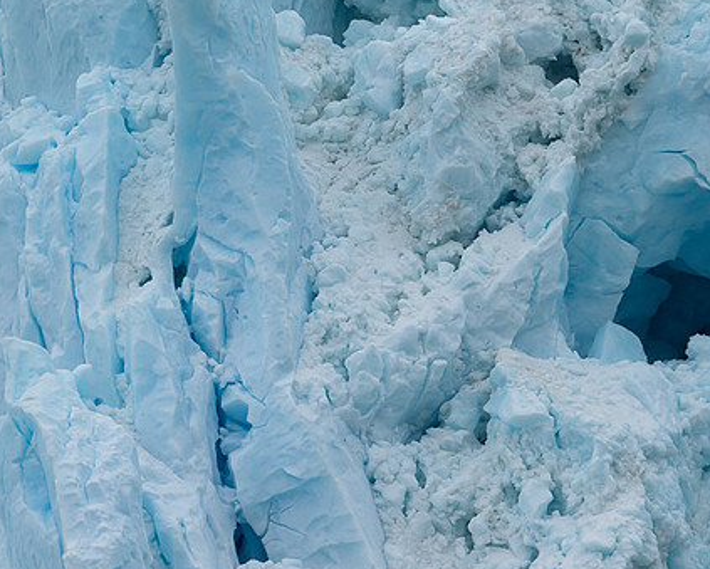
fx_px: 15140
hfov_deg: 2.7
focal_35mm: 720
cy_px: 290
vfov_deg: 2.2
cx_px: 473
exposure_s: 1/2500
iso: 800
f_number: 9
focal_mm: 560
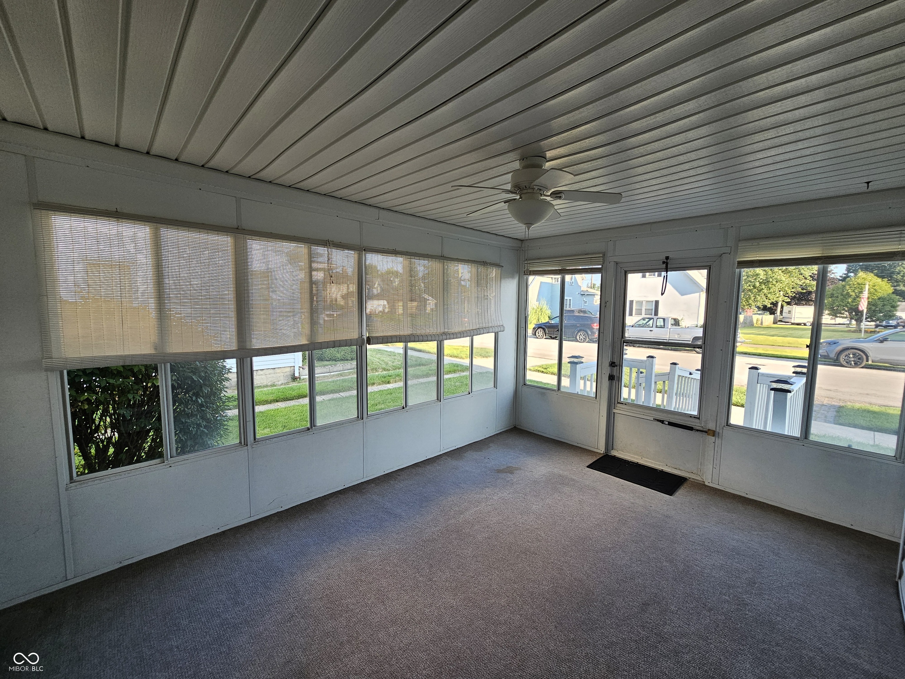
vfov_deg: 89.9
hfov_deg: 106.2
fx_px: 340
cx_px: 452
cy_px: 340
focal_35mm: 13
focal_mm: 2.2
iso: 64
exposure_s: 1/120
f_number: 2.2
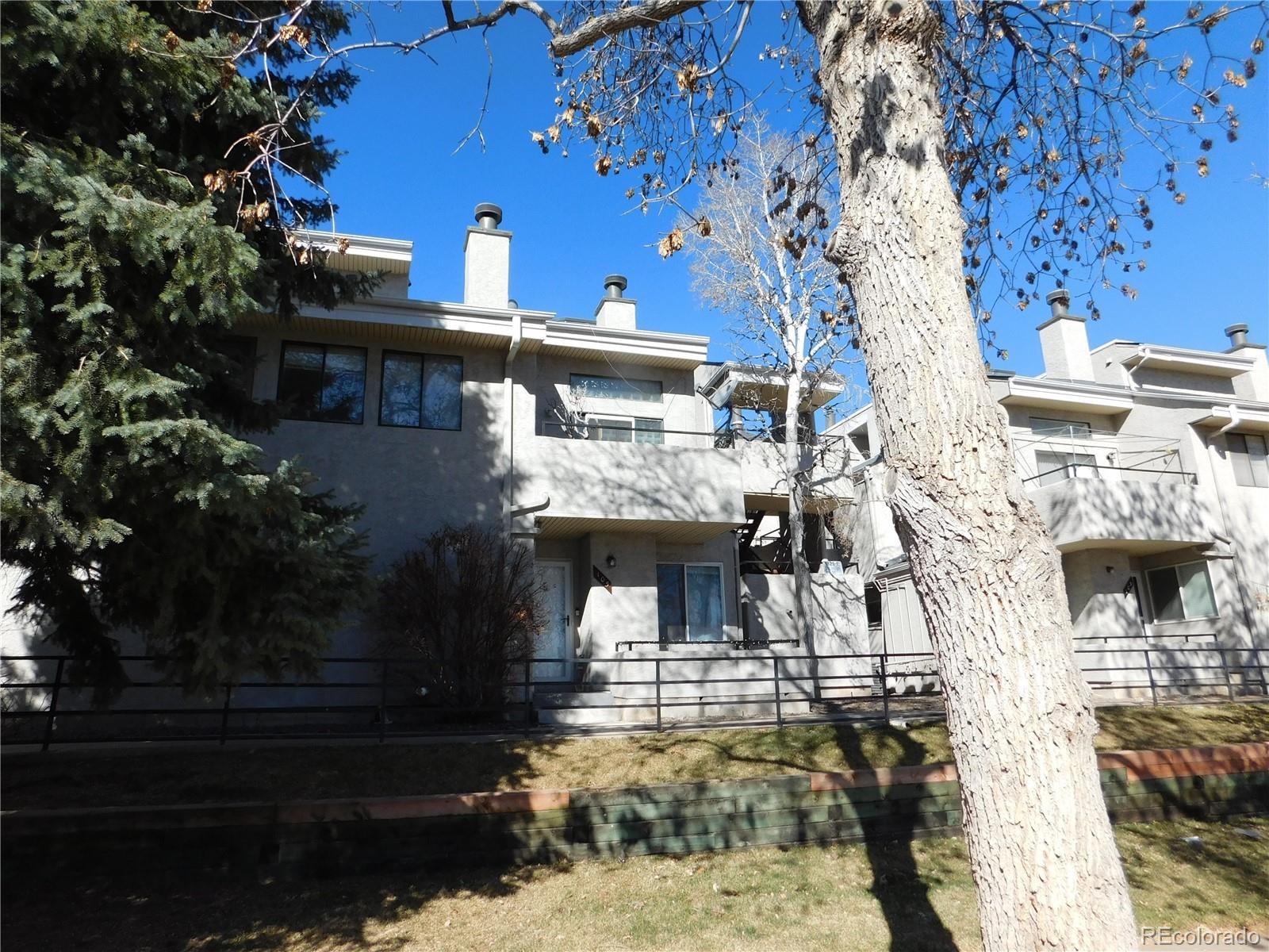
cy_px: 476
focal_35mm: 23
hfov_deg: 73.9
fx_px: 843
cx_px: 634
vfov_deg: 58.9
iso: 125
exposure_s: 1/1250
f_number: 3
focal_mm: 4
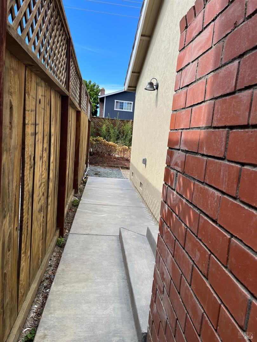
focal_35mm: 26
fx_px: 257
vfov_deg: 67.3
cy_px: 171
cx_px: 128
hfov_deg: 53.1
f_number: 1.6
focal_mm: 5.1
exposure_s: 1/1279
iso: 50
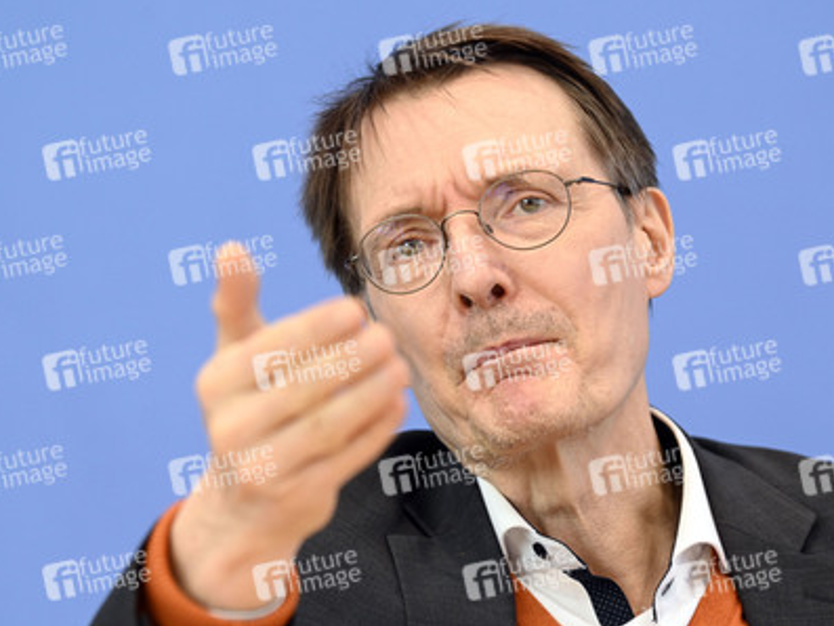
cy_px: 313
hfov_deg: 10.4
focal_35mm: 191
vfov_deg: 7.8
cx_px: 461
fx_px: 4603
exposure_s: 1/800
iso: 2500
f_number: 4.5
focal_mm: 175
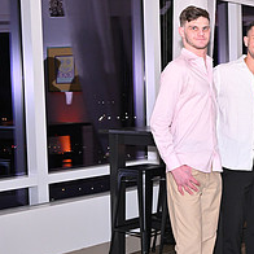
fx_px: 606
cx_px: 355
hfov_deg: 20.9
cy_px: 125
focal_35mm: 73
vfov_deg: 23.7
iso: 1250
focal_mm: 29
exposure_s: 1/60
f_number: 5.6
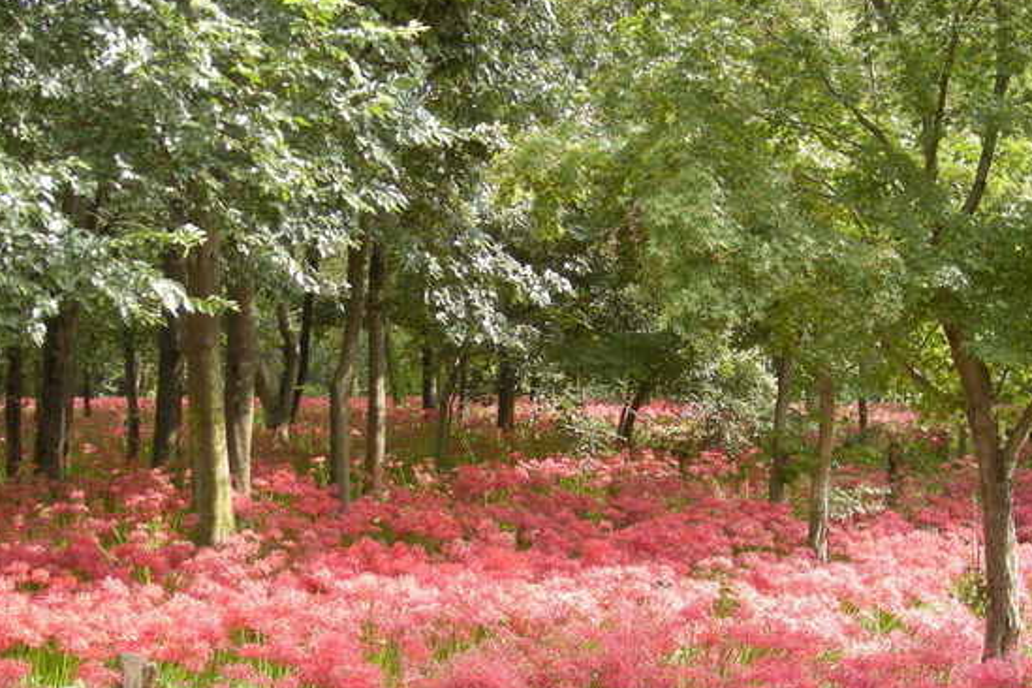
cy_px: 516
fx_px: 1548
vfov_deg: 24.8
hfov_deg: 36.9
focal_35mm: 54
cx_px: 514
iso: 64
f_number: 2.8
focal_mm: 5.7
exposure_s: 1/117
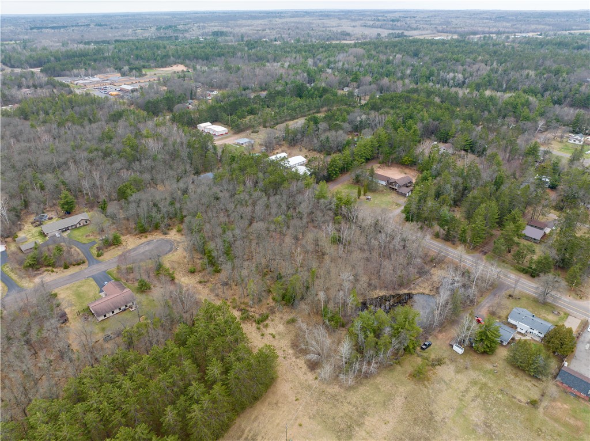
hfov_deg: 71.6
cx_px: 295
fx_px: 409
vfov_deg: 56.7
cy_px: 220
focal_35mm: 24
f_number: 2.8
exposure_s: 1/800
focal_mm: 12.29
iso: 210
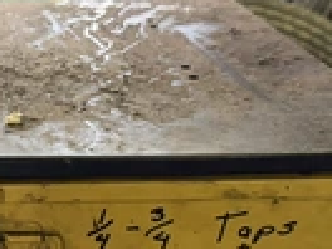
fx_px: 700
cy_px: 206
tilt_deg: -25.6
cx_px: 10
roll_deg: -0.7
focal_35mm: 73
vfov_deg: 19.9
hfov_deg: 25.5
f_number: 1.78
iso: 500
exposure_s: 1/60
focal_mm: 6.76
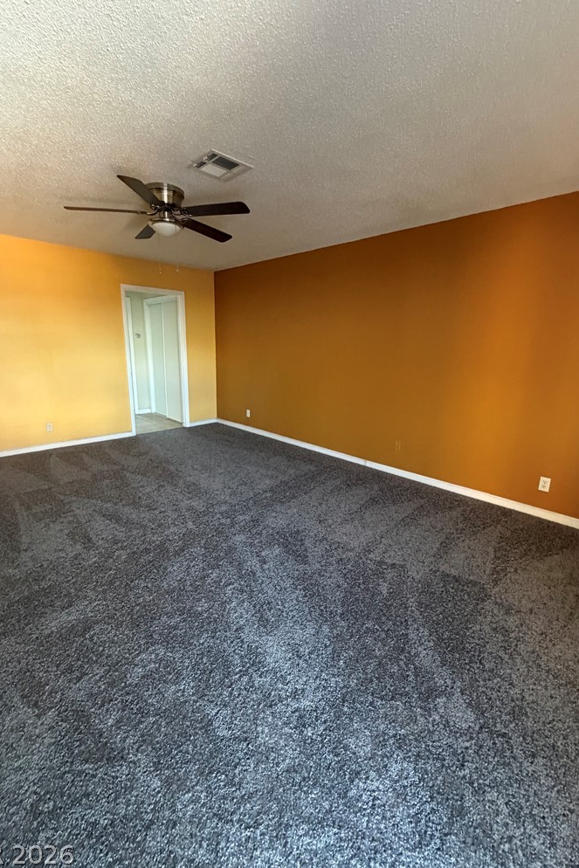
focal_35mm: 15
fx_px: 362
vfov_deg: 100.4
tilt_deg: -12.5
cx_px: 284
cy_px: 428
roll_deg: -0.3
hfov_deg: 77.3
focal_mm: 2.22
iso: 640
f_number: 2.2
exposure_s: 1/60
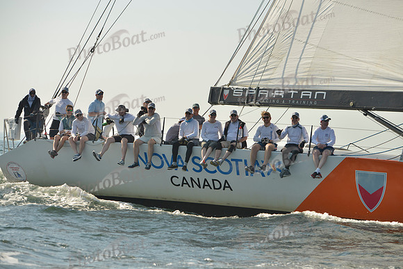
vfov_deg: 11.4
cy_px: 134
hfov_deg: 17.1
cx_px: 202
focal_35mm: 120
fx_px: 1344
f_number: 5.6
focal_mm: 120
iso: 200
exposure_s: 1/2000
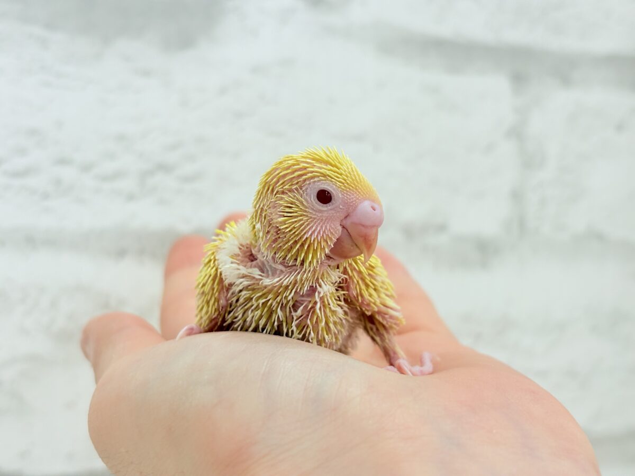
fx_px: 954
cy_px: 238
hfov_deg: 36.8
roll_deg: -0.8
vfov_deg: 28.0
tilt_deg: +0.7
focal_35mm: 52
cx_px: 318
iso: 32
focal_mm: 5.96
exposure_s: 1/50
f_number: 1.6
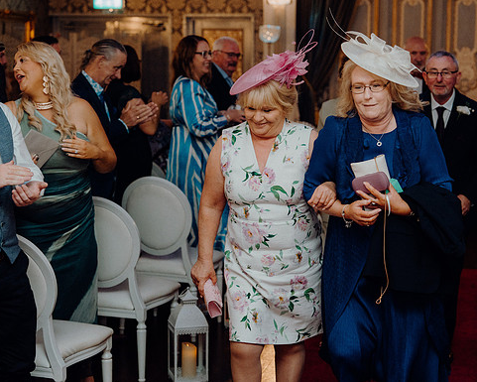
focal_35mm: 77
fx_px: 1087
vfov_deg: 19.9
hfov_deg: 24.7
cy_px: 191
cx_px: 273
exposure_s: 1/160
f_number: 3.5
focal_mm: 68
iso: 2500
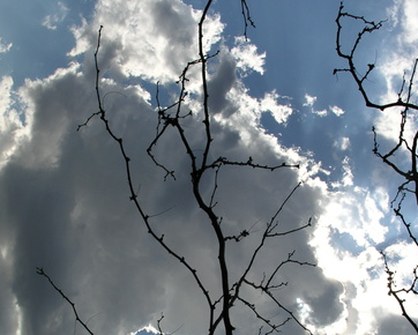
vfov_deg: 26.5
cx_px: 200
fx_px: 693
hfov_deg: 33.6
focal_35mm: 56
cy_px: 284
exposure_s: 1/579
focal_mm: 8.9
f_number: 7.1
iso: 50
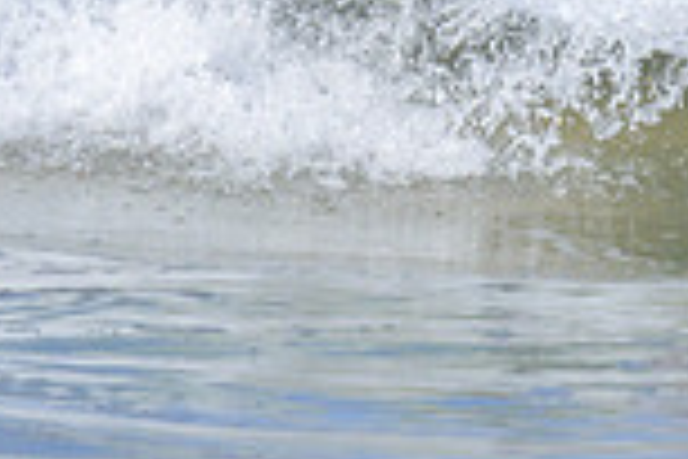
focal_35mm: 4151
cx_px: 1241
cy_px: -365
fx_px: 79324
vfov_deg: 0.3
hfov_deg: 0.5
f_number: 6.3
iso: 220
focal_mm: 800
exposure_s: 1/2000
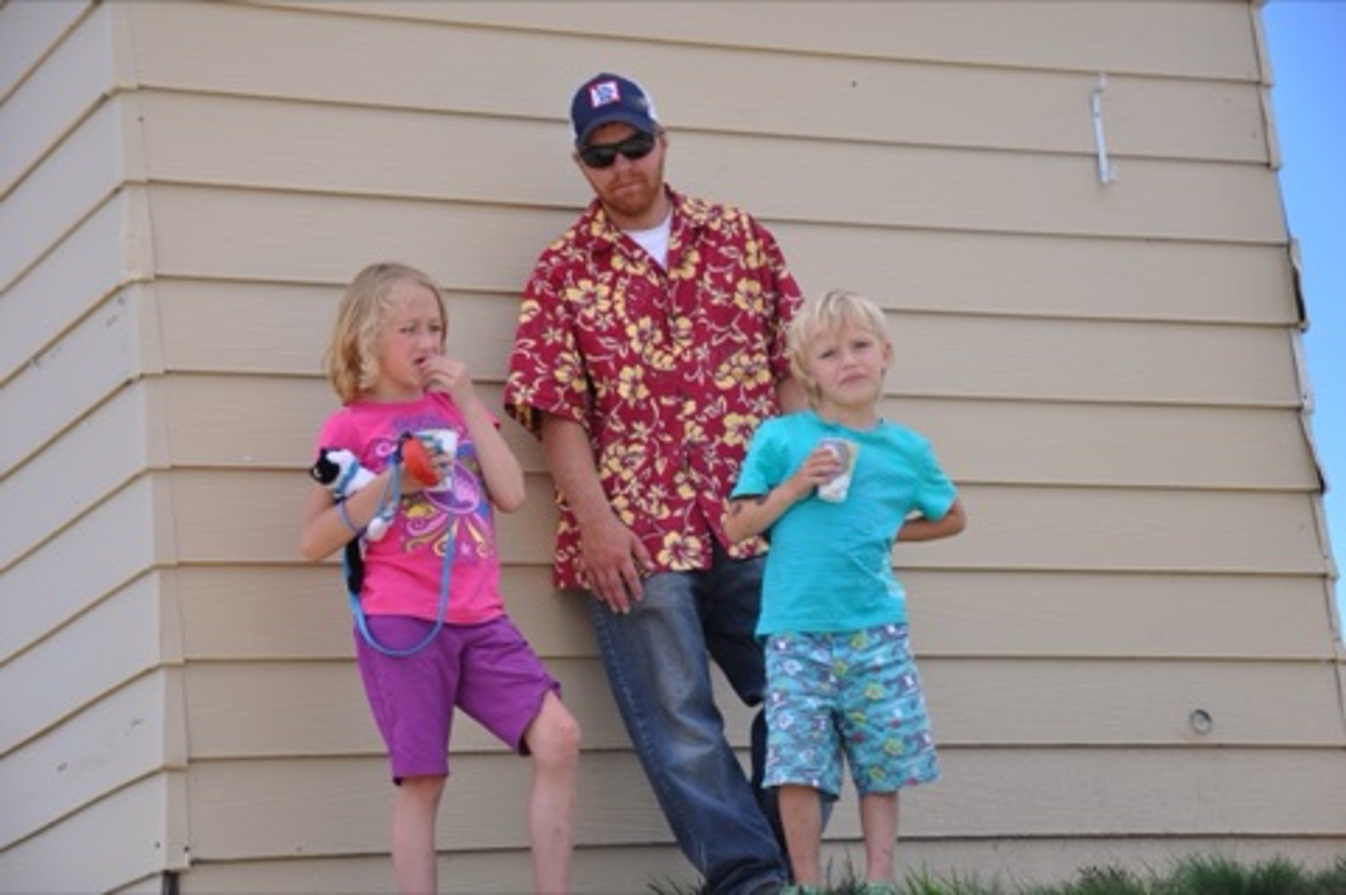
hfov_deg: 19.5
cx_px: 673
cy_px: 448
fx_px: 3922
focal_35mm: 105
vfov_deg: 13.0
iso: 200
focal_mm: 70
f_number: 5.6
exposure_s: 1/500
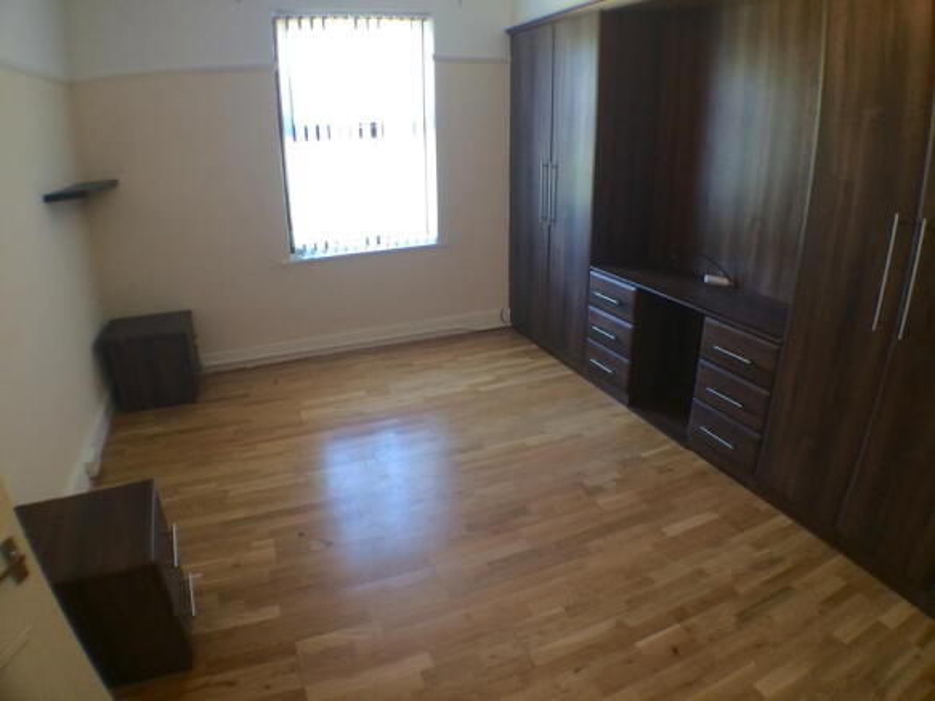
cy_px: 350
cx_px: 468
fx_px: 810
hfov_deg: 60.0
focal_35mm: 30
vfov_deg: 46.8
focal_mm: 4.12
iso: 100
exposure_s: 1/30
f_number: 2.2
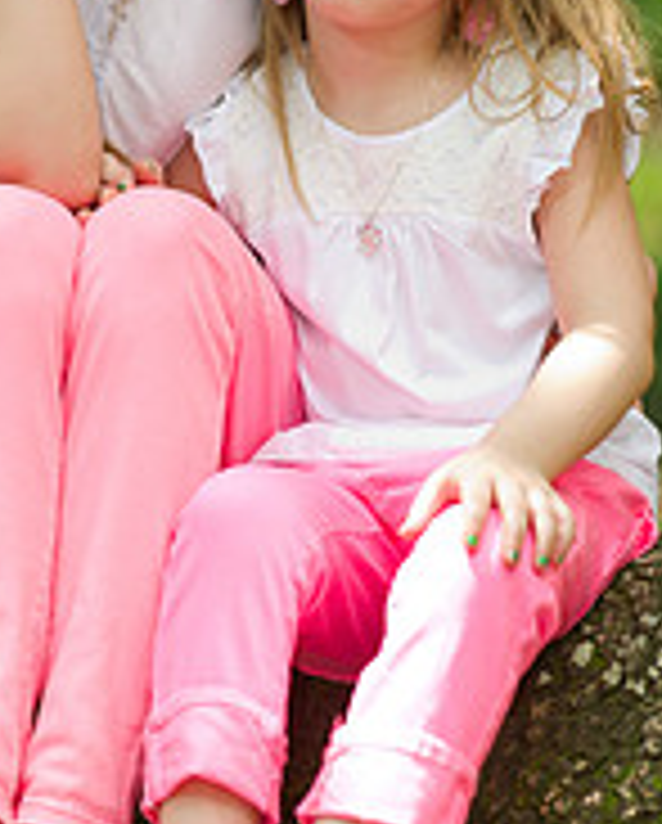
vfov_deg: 6.2
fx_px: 7598
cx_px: 205
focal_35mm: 311
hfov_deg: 5.0
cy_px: 225
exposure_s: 1/250
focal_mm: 135
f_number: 2.8
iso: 200
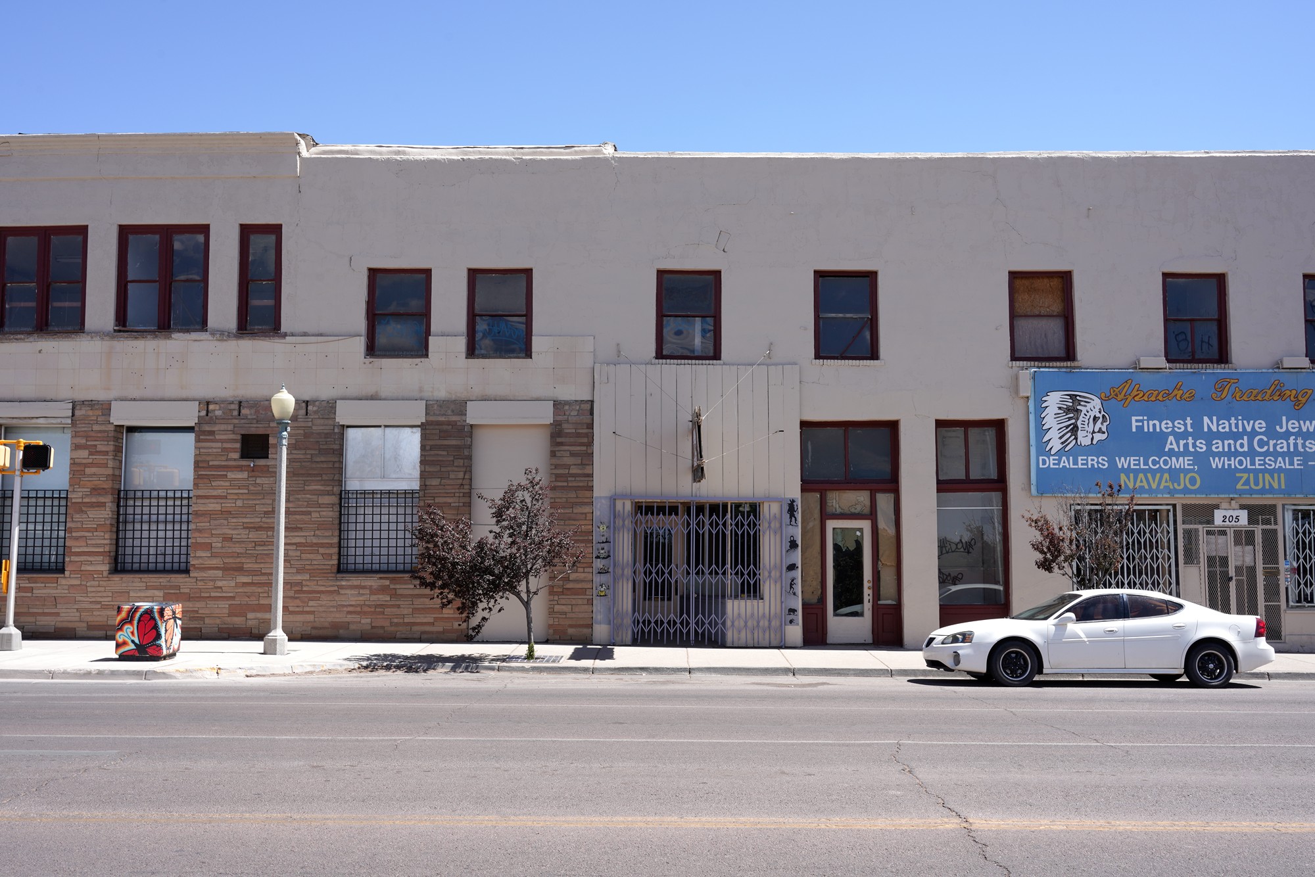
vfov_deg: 36.9
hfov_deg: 53.1
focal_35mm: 36
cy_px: 438
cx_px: 658
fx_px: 1315
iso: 100
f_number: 13
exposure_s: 1/100
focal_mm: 36
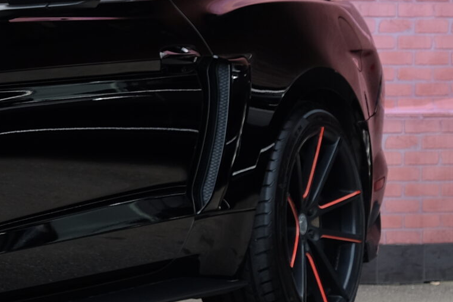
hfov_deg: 7.2
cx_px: -279
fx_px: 3510
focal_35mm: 279
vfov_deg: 4.9
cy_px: 157
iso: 200
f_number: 5
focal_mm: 55
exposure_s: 1/125
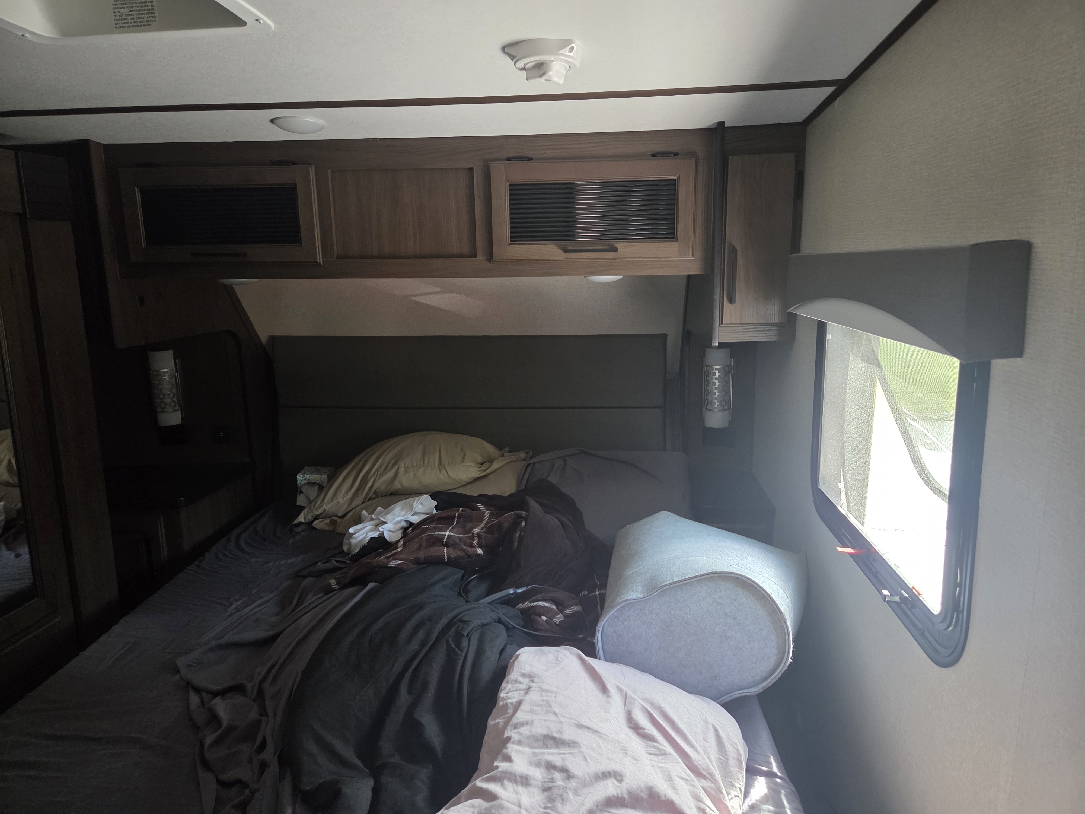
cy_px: 407
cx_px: 542
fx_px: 721
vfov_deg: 58.9
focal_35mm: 23
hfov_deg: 73.9
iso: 640
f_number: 1.8
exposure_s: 1/120
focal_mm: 5.4
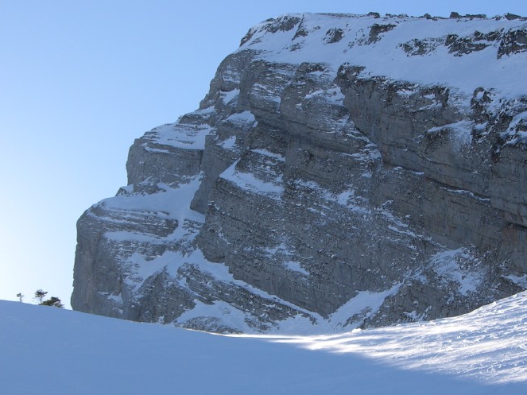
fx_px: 1553
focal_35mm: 102
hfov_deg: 19.3
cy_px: 280
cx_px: 284
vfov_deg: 14.5
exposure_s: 1/280
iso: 50
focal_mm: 16.8
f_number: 5.2
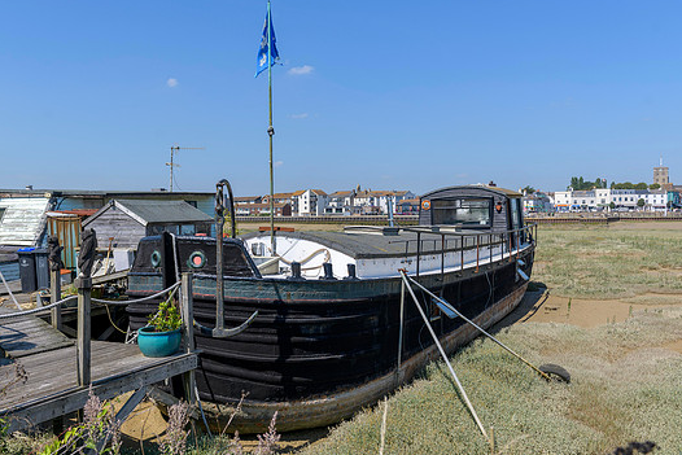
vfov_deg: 41.1
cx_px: 329
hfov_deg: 58.7
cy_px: 226
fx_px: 606
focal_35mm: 32
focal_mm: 29
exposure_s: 1/640
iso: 64
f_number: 5.6
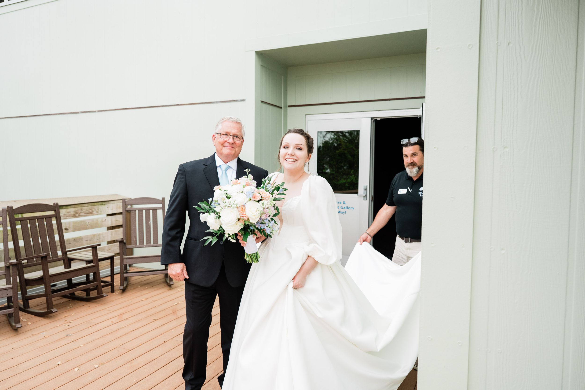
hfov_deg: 70.5
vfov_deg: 50.4
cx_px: 292
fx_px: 414
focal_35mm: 25
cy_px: 195
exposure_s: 1/500
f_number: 3.2
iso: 800
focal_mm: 24
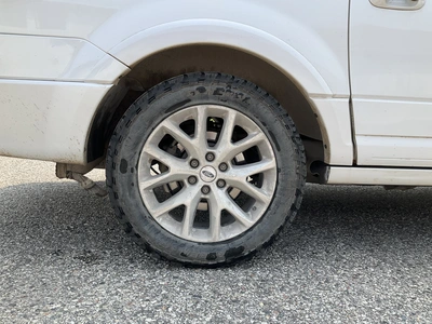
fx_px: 362
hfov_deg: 61.7
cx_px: 216
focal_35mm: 29
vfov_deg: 48.2
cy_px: 162
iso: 25
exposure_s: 1/869
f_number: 1.8
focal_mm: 3
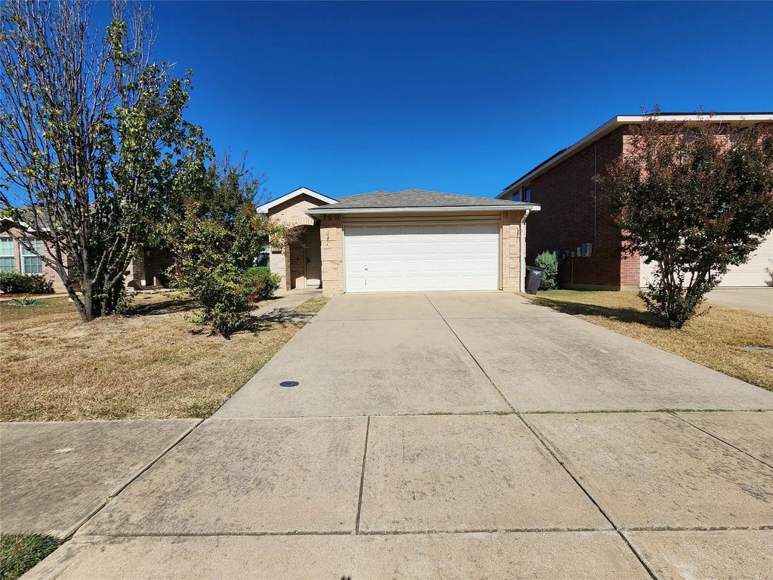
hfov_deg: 106.2
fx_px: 290
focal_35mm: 13
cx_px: 386
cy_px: 290
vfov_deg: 89.9
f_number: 2.2
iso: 50
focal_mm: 2.2
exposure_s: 1/3390
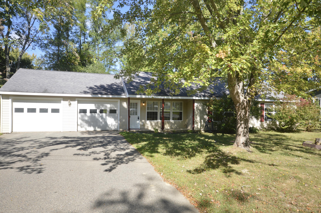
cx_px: 160
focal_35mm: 21
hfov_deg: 81.3
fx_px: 187
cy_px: 106
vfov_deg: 59.4
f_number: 6.3
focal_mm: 14
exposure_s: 1/160
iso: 100
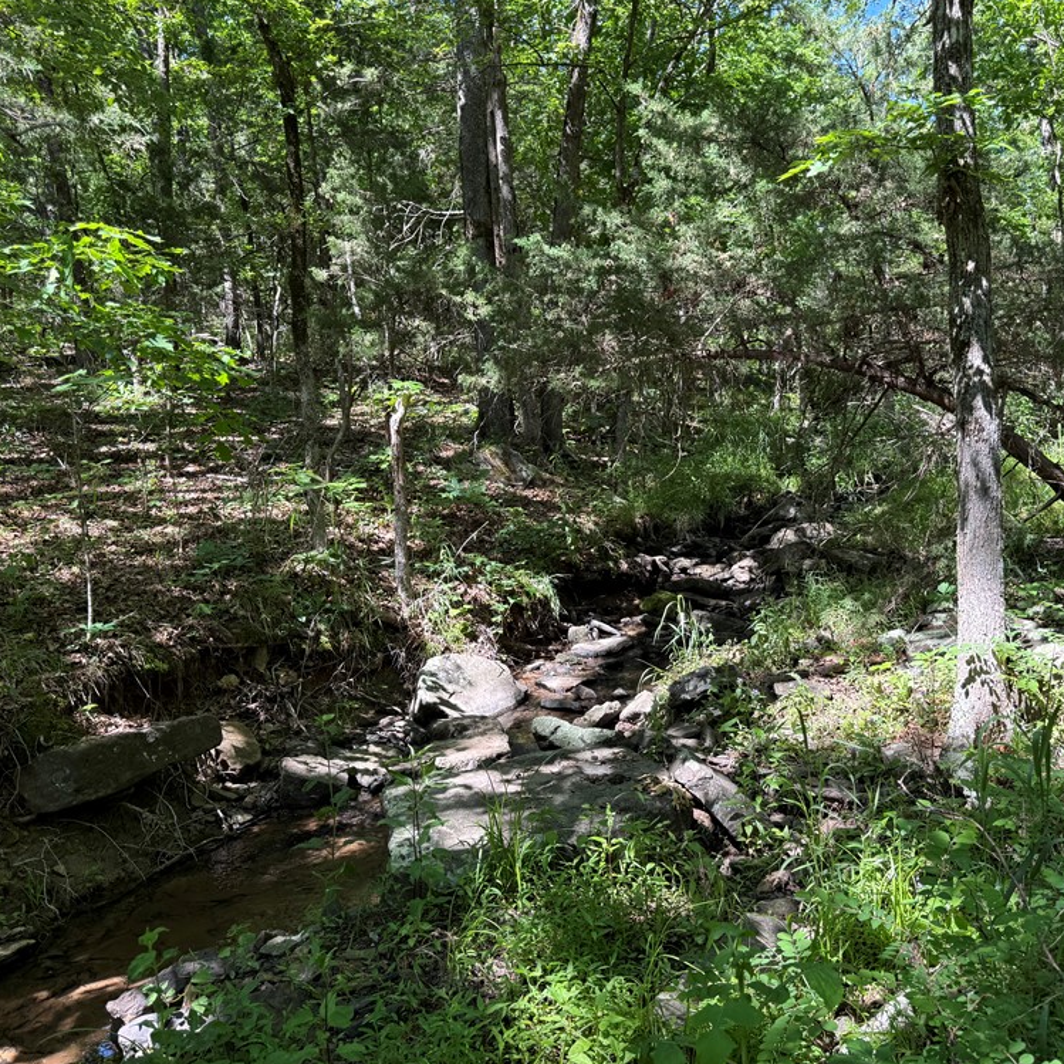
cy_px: 530
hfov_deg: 55.4
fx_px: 1008
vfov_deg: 55.6
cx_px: 605
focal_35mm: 29
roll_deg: +3.3
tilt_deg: -5.6
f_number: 1.78
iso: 100
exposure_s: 1/395
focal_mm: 6.76
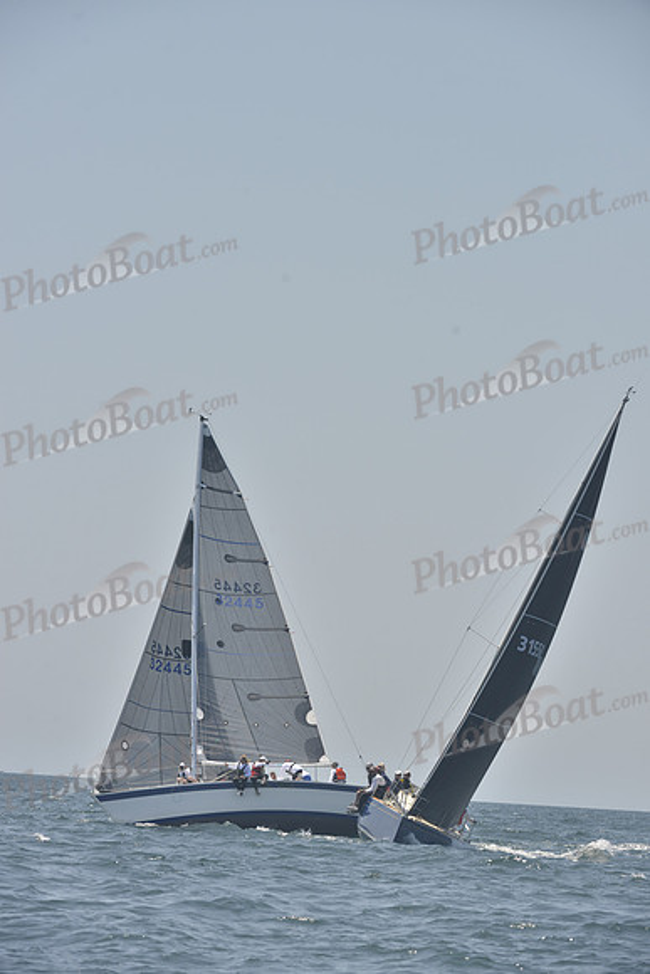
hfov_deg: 6.9
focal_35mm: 200
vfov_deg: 10.3
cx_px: 325
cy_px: 487
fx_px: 5413
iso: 280
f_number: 10
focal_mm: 200
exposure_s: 1/800
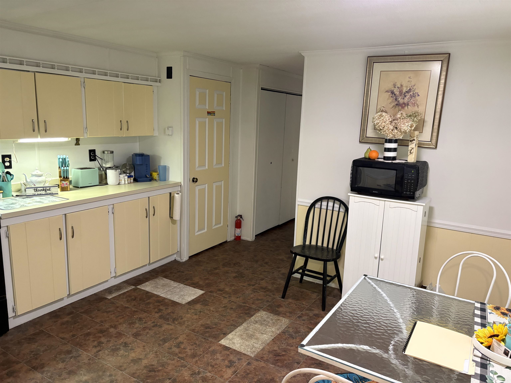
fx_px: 384
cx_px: 256
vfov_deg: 53.1
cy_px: 192
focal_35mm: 26
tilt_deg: -10.0
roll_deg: -1.4
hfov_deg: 67.3
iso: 200
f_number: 1.6
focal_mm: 5.96
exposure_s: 1/60
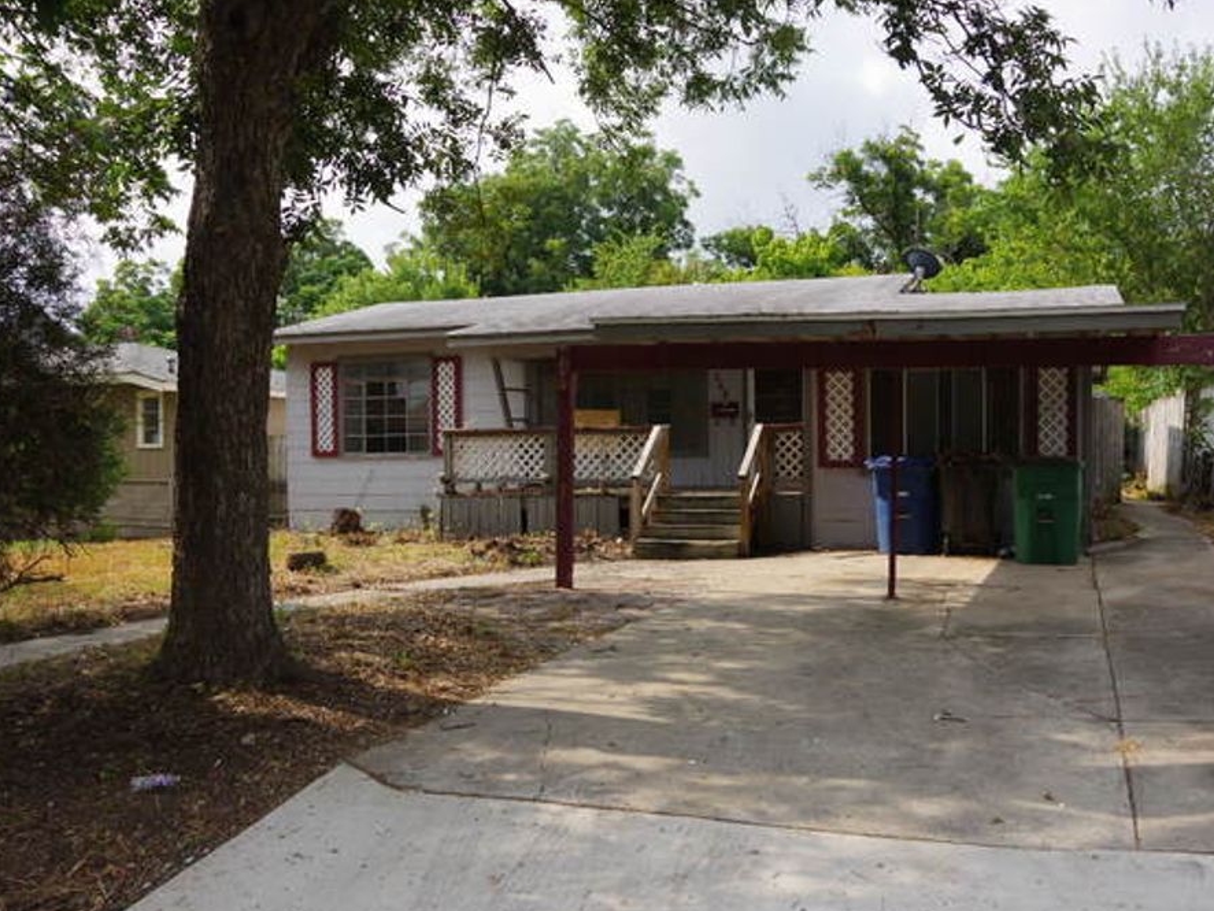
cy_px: 464
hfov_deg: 59.7
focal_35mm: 30
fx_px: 1052
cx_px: 688
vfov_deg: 46.8
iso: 200
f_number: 10
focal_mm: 18
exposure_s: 1/125
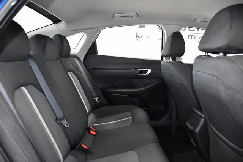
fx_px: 182
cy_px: 81
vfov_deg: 48.0
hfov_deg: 67.4
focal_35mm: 27
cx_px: 122
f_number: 3.5
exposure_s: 1/250
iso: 2500
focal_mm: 18
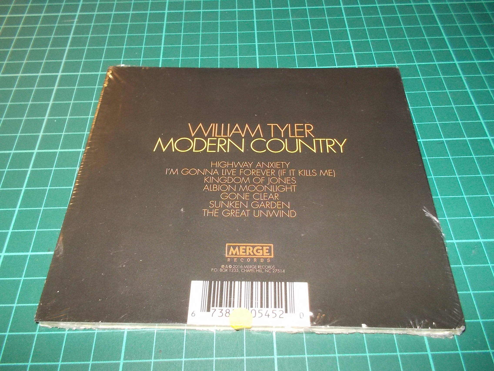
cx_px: 247
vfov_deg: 48.2
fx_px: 414
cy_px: 186
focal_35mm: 29
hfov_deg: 61.7
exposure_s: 1/30
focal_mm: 4.1
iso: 200
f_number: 3.3
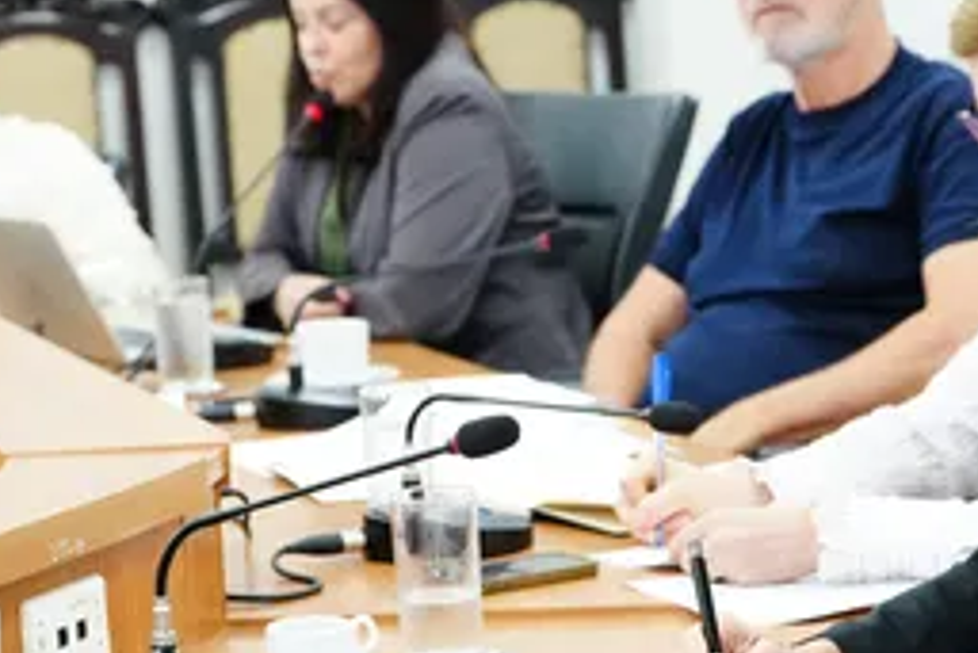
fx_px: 3724
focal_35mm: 137
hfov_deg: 14.9
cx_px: 714
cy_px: 260
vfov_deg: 10.0
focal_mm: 70
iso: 5000
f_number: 5.6
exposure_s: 1/200
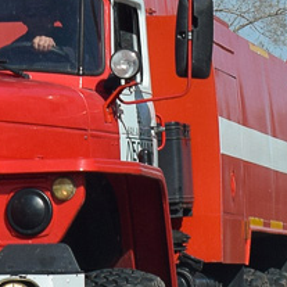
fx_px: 2152
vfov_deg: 7.6
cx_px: -40
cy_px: 79
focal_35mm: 229
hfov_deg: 7.6
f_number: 7.1
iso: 200
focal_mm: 31
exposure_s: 1/1000
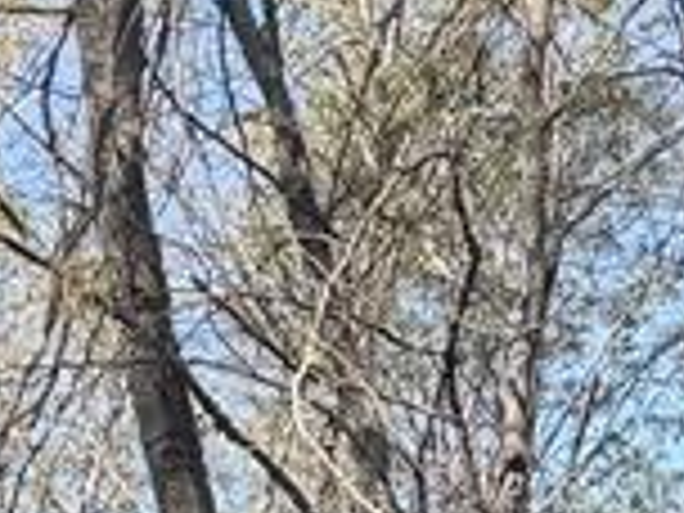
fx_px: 3201
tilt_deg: -0.9
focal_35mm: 162
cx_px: -832
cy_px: 1620
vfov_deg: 7.8
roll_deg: +0.2
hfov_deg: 10.8
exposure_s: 1/1271
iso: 80
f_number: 1.78
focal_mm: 6.76
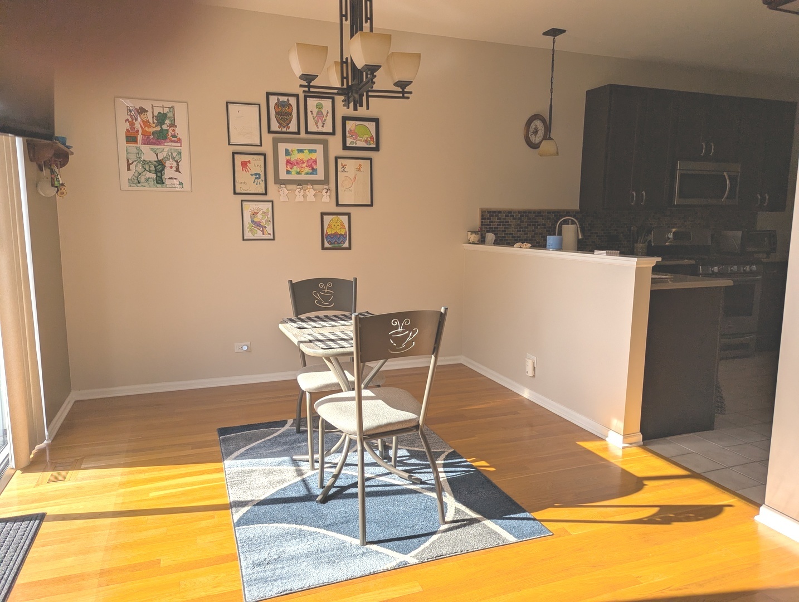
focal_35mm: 24
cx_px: 400
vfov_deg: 56.9
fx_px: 555
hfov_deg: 71.5
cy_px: 301
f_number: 1.85
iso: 44
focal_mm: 6.81
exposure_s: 1/976
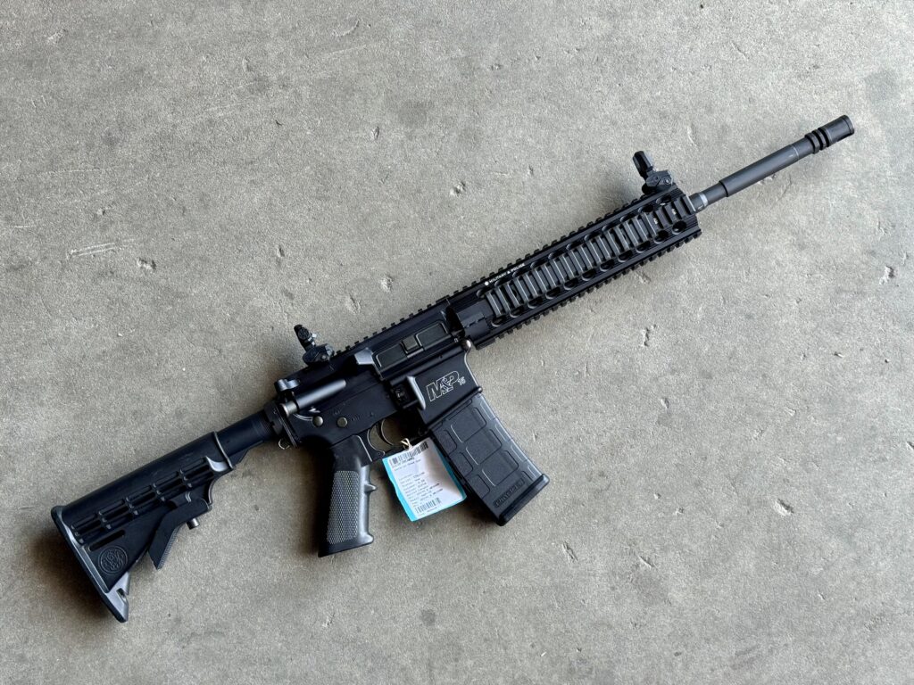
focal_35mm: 48
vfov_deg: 30.3
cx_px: 457
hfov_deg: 39.7
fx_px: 1267
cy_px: 342
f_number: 1.78
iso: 50
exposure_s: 1/121
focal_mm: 6.76
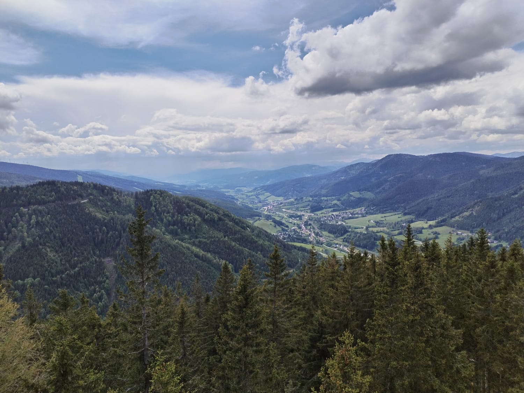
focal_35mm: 29
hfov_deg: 61.7
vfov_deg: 48.2
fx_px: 439
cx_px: 262
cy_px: 196
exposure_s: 1/1938
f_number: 1.8
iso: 100
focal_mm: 4.75
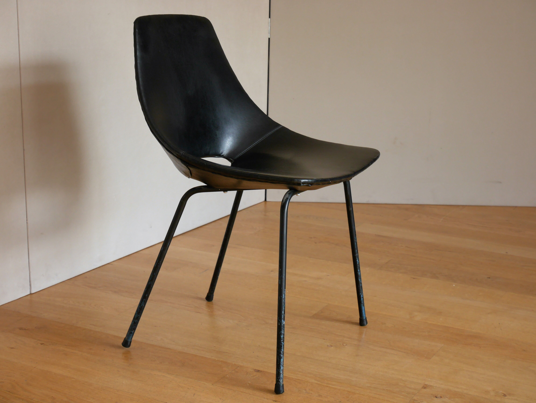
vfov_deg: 24.4
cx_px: 268
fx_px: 929
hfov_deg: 32.2
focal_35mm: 60
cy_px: 202
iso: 400
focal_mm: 30
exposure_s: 1/60
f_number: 5.6
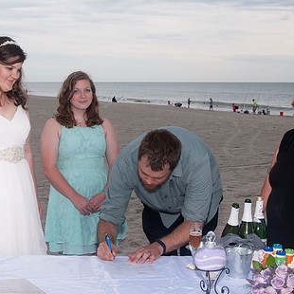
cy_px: 143
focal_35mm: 62
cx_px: 115
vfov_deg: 27.7
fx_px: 596
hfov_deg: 27.6
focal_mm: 26
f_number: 7.1
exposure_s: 1/250
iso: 100
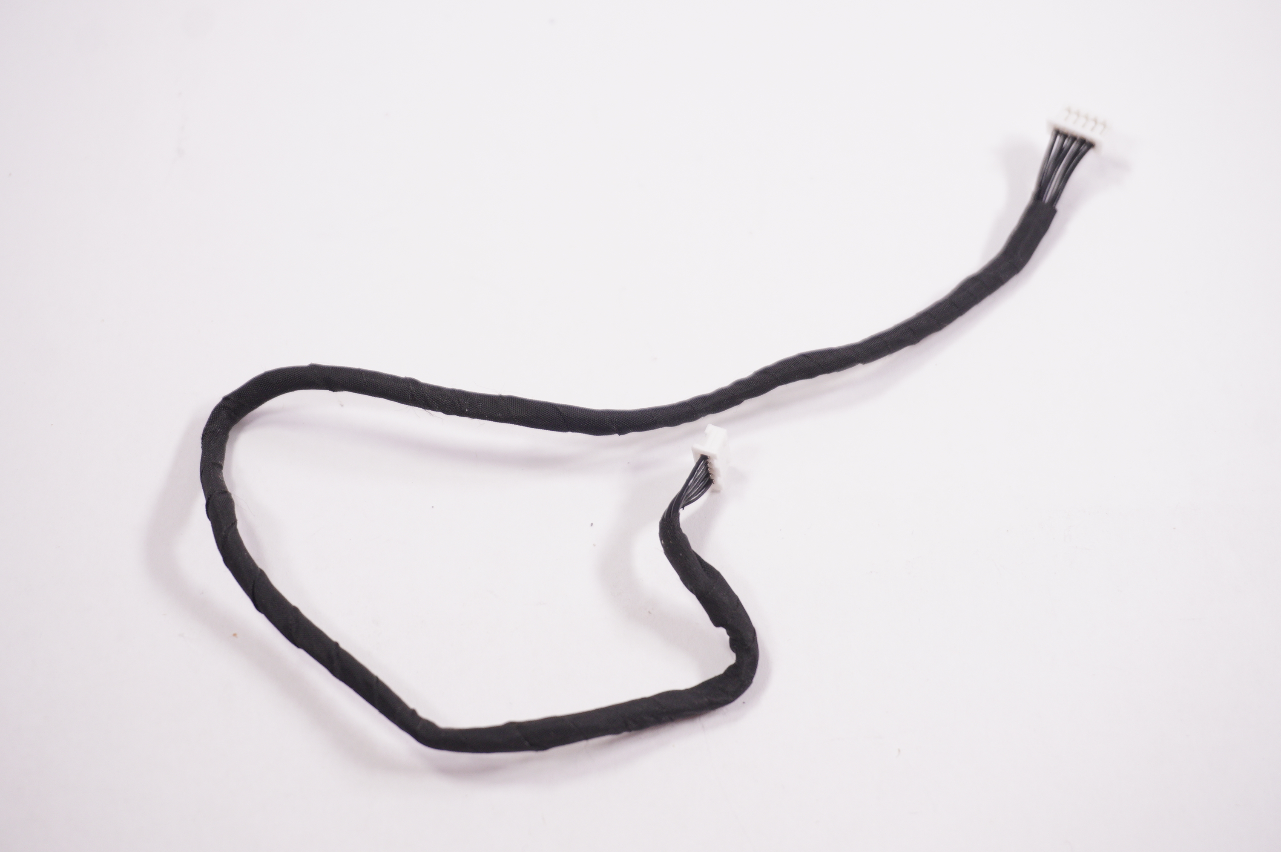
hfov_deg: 31.2
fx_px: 2293
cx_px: 640
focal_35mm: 64
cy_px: 426
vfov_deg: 21.0
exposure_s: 1/200
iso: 500
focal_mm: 43
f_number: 5.6
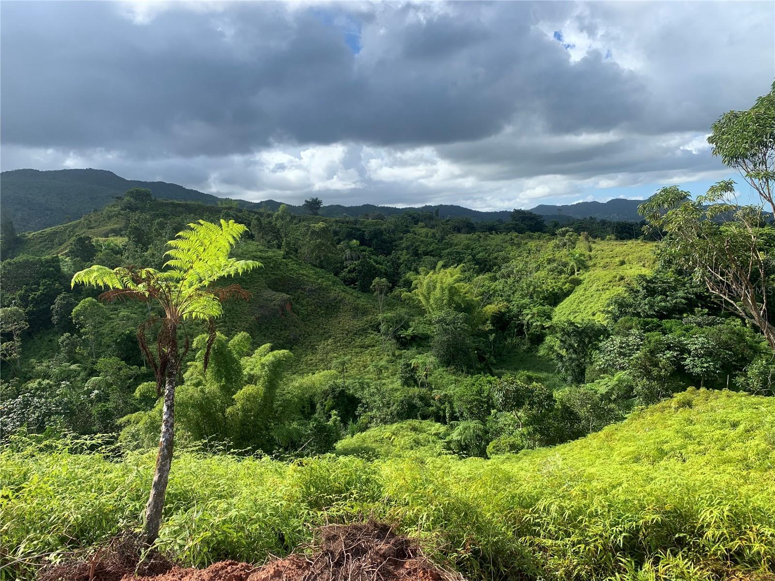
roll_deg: +4.7
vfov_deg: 53.1
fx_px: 582
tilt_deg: -6.2
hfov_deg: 67.3
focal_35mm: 26
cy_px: 290
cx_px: 388
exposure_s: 1/1536
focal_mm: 4.25
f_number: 1.8
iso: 25
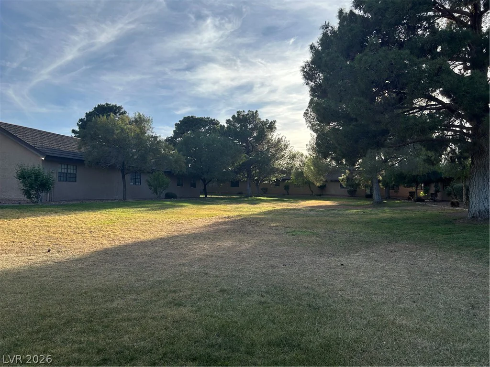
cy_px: 184
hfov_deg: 67.3
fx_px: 368
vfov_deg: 53.1
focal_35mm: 26
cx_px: 245
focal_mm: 5.7
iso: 50
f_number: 1.5
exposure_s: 1/2994
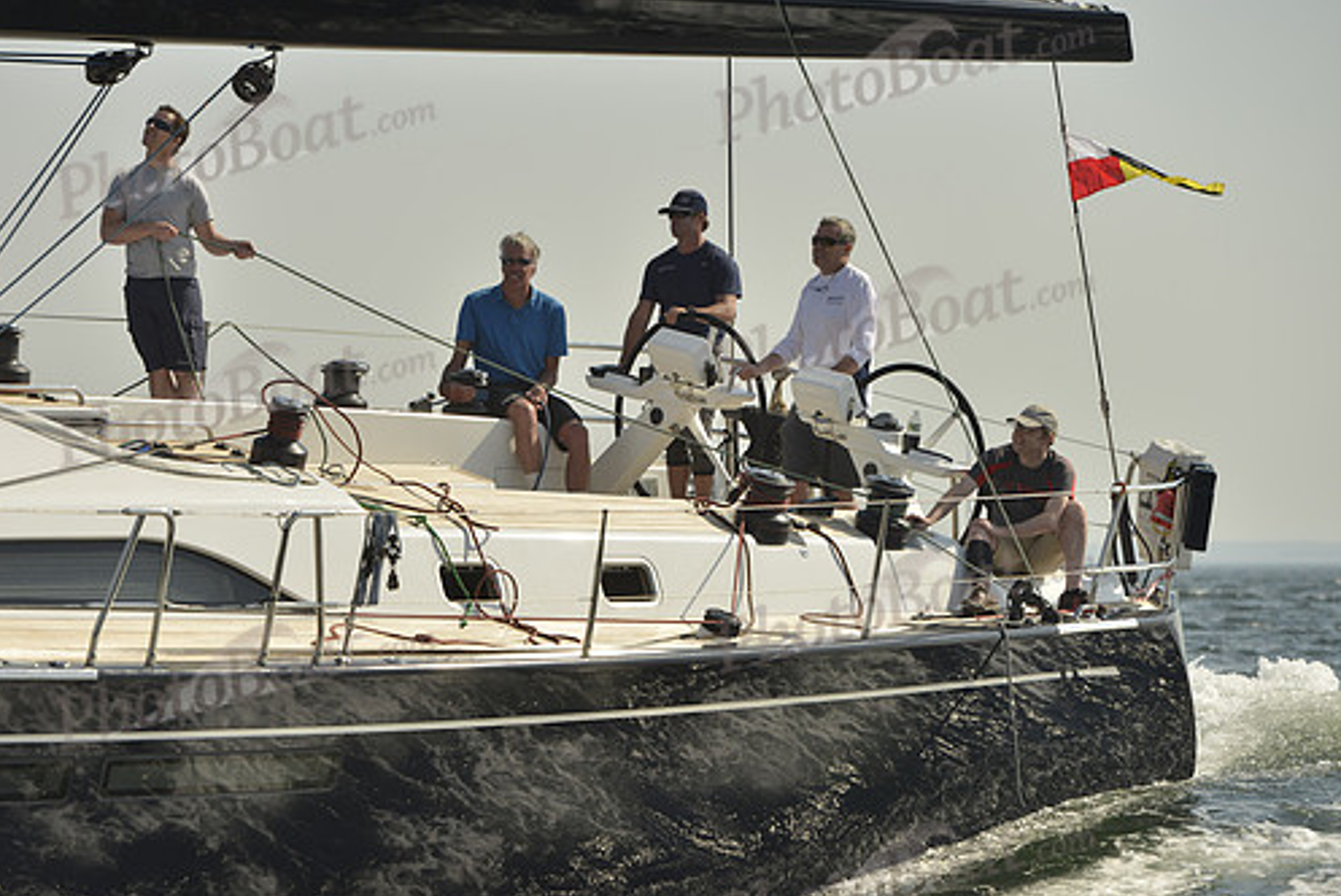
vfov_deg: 7.9
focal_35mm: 175
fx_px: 6522
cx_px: 577
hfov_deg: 11.7
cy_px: 501
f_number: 7.1
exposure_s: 1/1600
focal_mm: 150
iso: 200
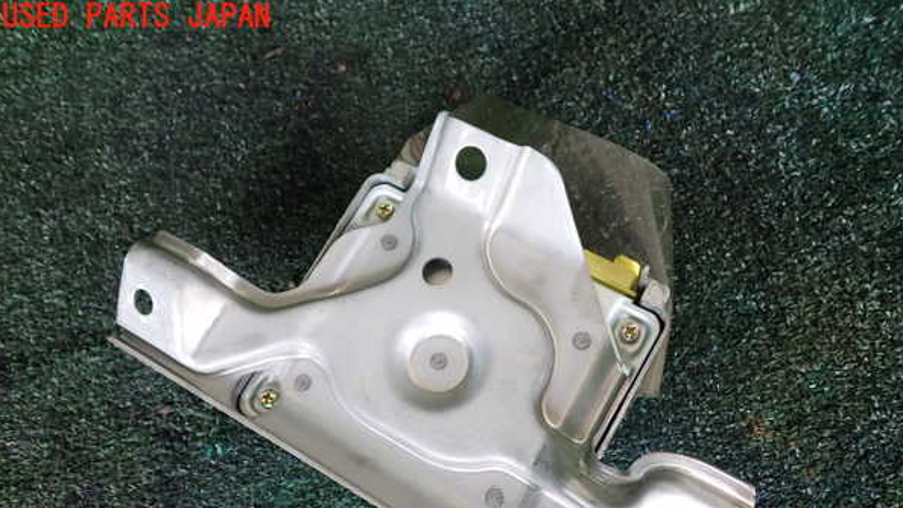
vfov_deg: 35.3
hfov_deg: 59.5
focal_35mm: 33
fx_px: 790
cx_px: 450
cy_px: 341
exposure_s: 1/60
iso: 200
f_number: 2.3
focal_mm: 5.4
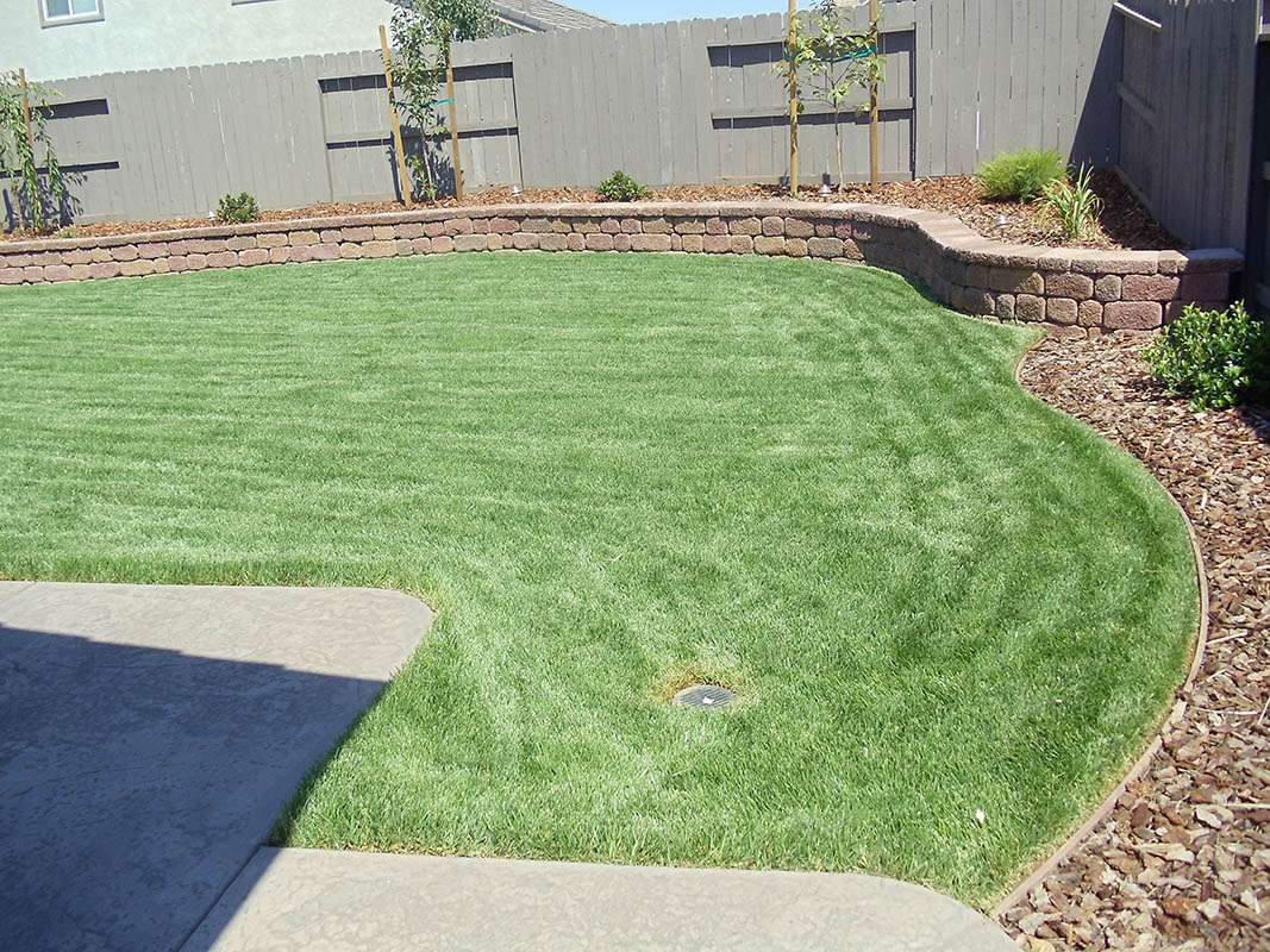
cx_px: 635
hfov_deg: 43.0
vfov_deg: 32.9
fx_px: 1614
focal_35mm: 44
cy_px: 476
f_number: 7.1
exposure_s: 1/125
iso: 80
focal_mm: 6
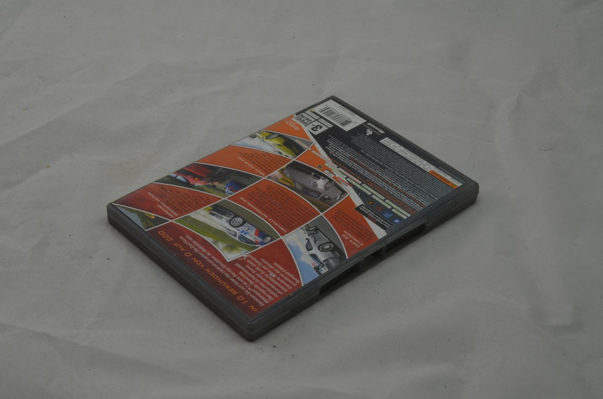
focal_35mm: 60
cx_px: 302
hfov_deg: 33.5
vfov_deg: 22.5
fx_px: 1003
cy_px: 200
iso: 100
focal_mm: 40
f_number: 20
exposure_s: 1/3
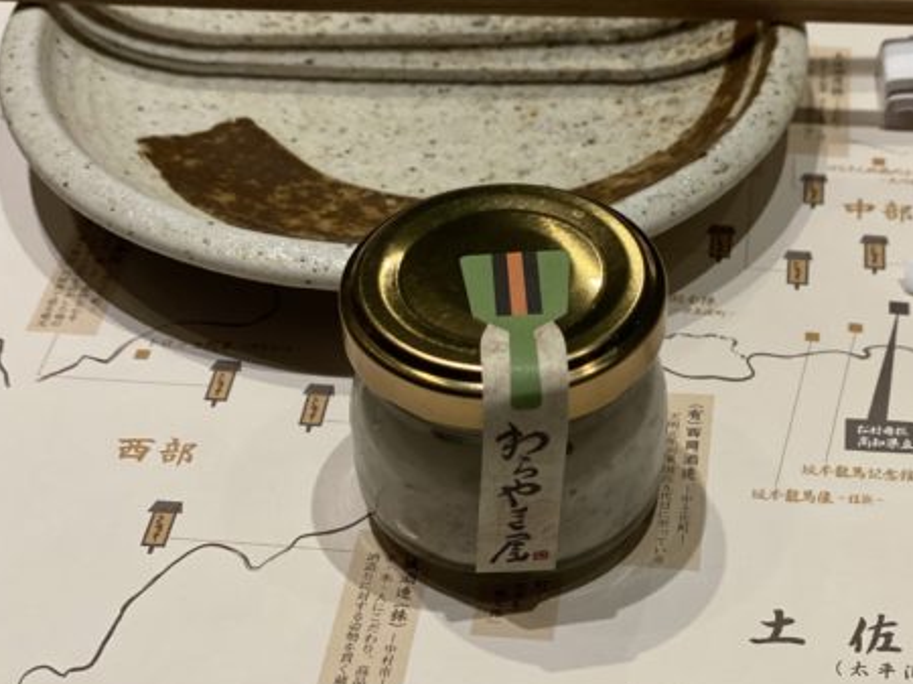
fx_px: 1951
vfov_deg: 19.9
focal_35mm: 74
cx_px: 625
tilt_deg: -41.5
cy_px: 357
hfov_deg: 26.2
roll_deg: -0.1
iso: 125
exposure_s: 1/50
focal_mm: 6
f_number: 2
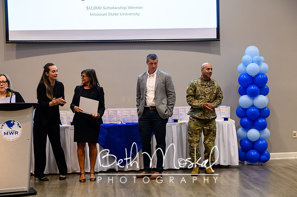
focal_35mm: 70
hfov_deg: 28.9
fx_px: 577
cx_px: 148
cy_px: 98
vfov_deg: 19.4
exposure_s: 1/160
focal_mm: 70
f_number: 5.6
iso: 2500
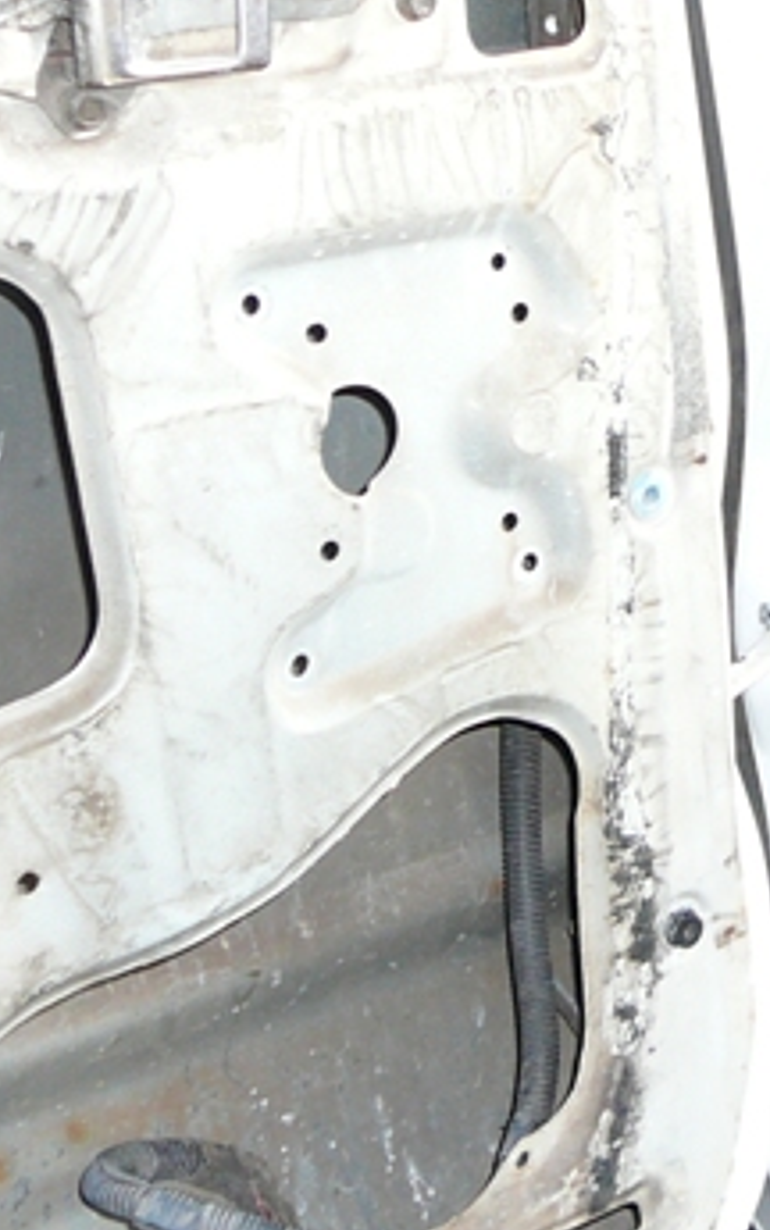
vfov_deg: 24.0
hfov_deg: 14.2
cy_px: 496
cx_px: 1162
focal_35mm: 86
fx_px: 2884
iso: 100
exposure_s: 1/30
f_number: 2.8
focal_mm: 5.2
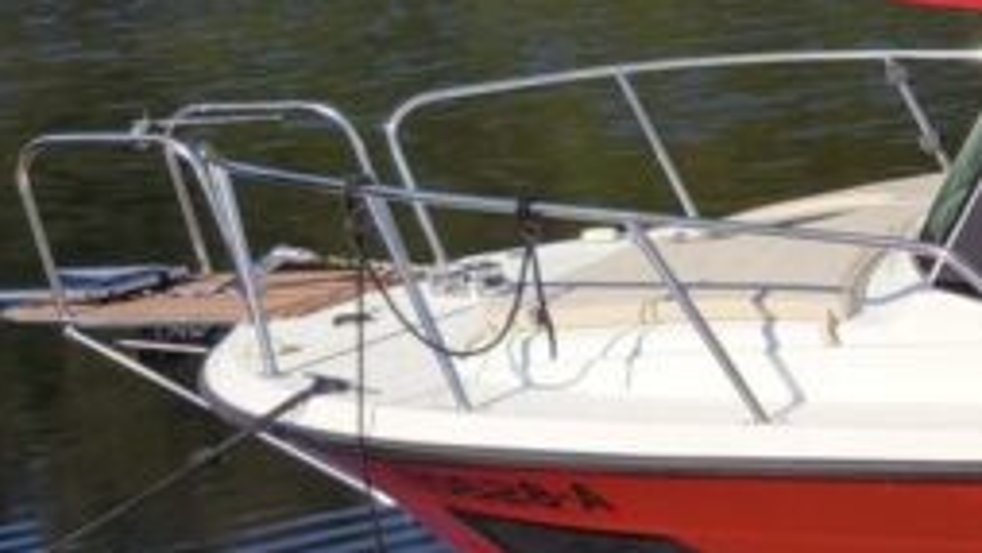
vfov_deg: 12.0
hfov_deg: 17.0
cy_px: 247
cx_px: 1813
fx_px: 2630
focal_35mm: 101
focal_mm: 5.35
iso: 80
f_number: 1.7
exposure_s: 1/4069
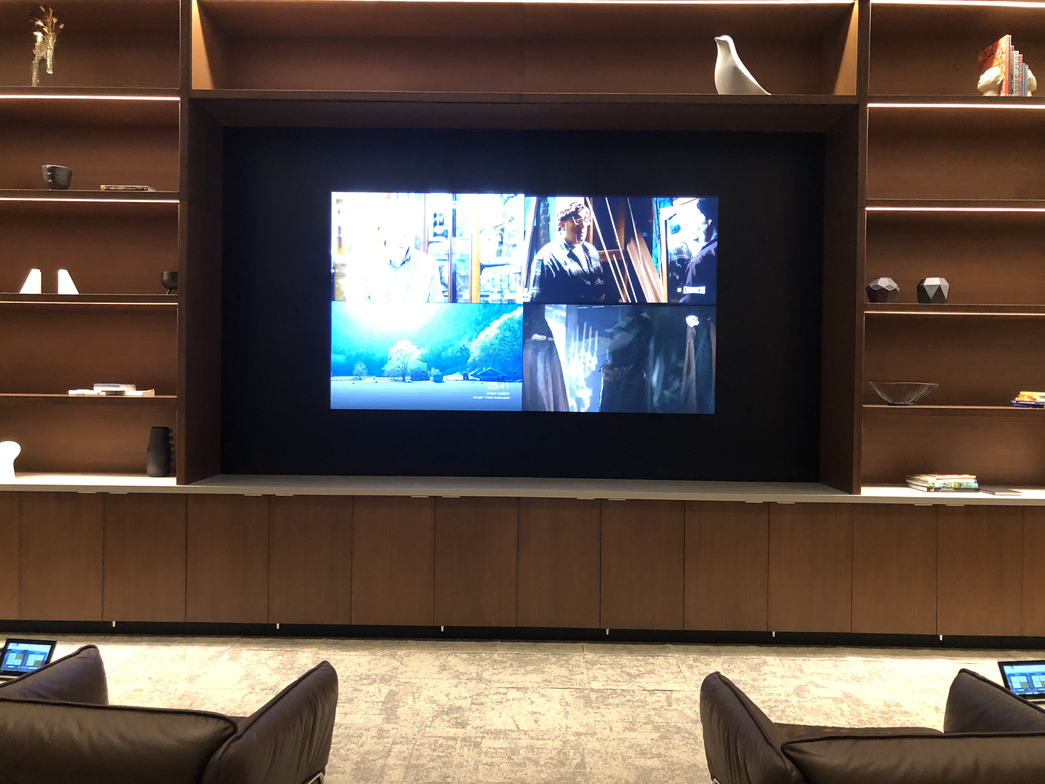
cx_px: 522
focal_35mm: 28
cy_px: 392
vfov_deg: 49.7
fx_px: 845
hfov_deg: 63.4
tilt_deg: -1.1
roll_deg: -0.5
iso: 100
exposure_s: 1/15
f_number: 1.8
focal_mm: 3.99
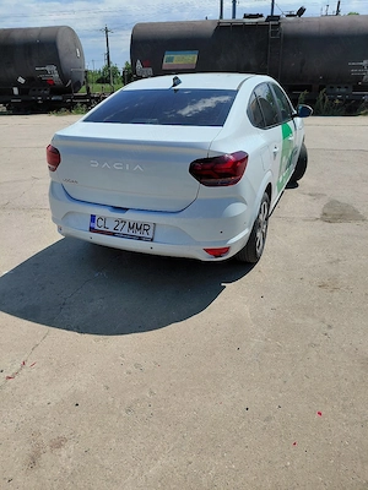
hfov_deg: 54.9
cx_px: 184
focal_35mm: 25
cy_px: 245
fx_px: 354
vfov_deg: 69.4
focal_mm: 4.69
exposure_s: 1/5000
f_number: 1.8
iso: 50
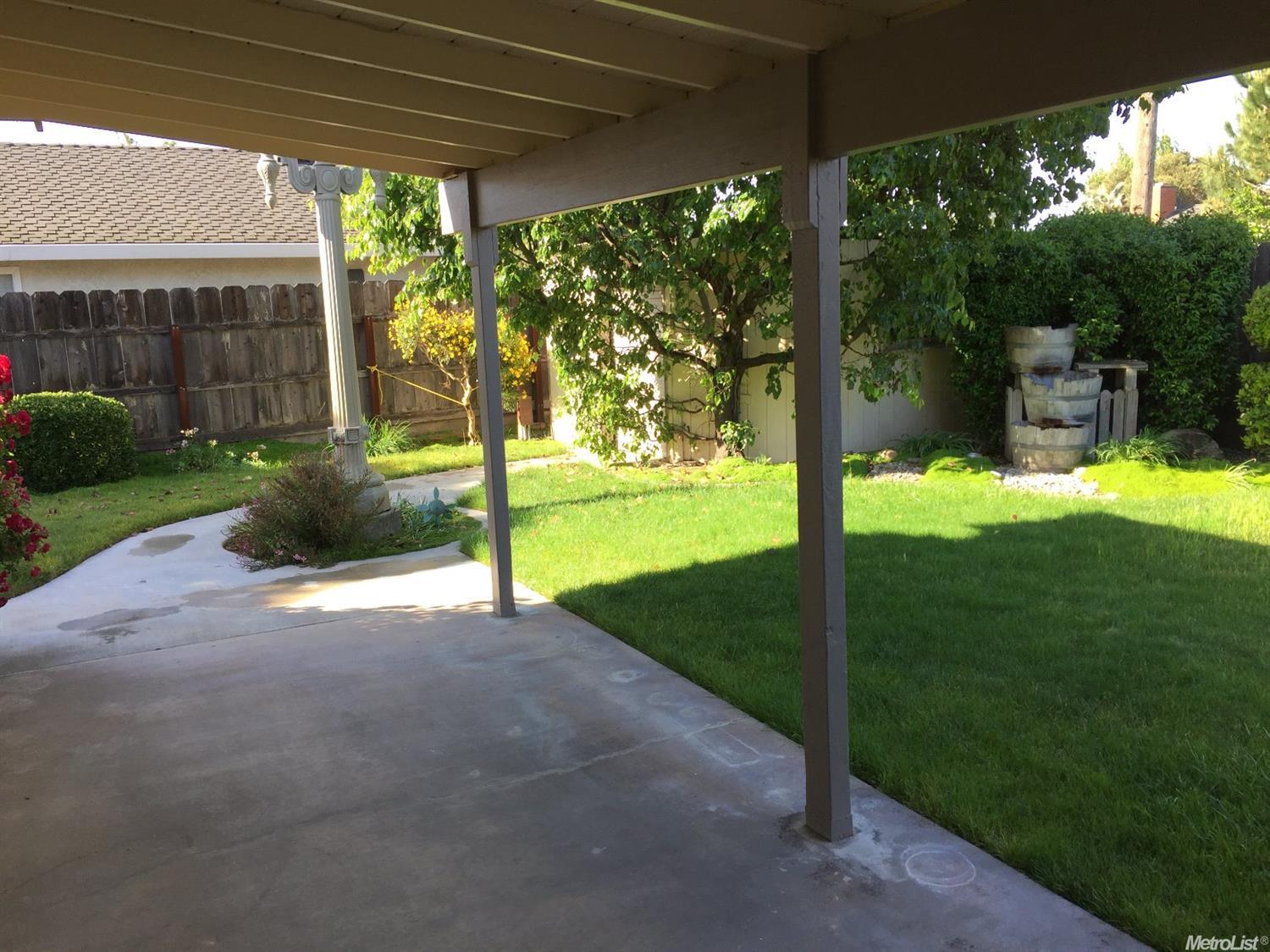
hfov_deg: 61.7
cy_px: 476
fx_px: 1064
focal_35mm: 29
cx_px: 635
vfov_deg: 48.2
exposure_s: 1/269
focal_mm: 4.15
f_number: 2.2
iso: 32
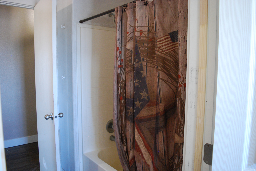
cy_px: 86
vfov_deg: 48.1
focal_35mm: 27
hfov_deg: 67.3
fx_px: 192
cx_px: 128
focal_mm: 18
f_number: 3.5
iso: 800
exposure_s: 1/30
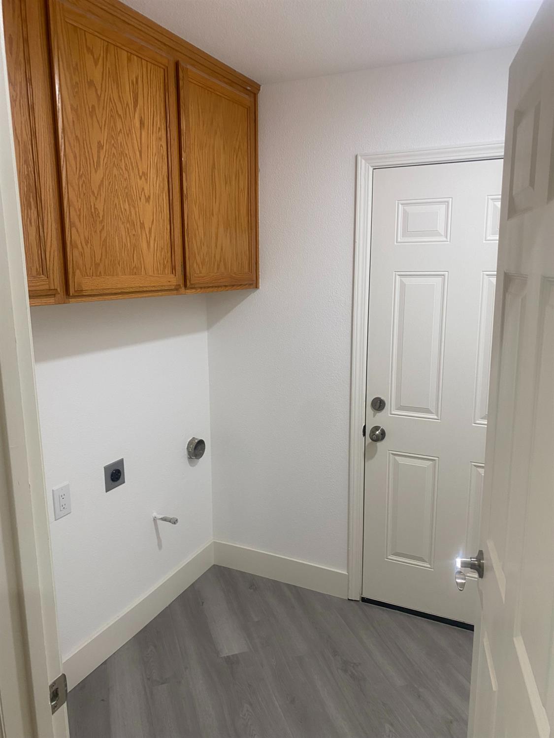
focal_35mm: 26
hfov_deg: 53.1
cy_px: 369
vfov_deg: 67.3
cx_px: 277
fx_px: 555
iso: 80
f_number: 1.8
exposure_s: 1/60
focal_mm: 4.25
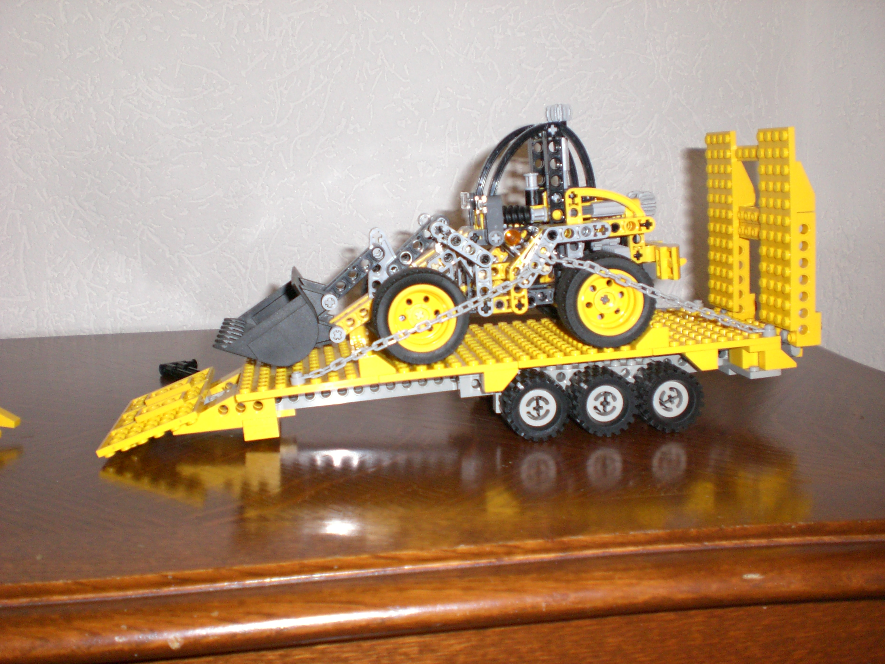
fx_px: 972
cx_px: 442
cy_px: 332
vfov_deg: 37.7
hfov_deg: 49.0
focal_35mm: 38
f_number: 3.1
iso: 200
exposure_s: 1/60
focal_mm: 6.3
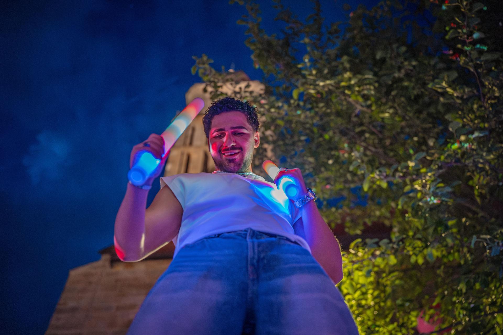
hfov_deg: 54.4
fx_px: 489
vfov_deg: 37.9
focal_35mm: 35
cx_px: 252
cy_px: 168
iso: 25600
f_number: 2
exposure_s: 1/125
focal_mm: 35
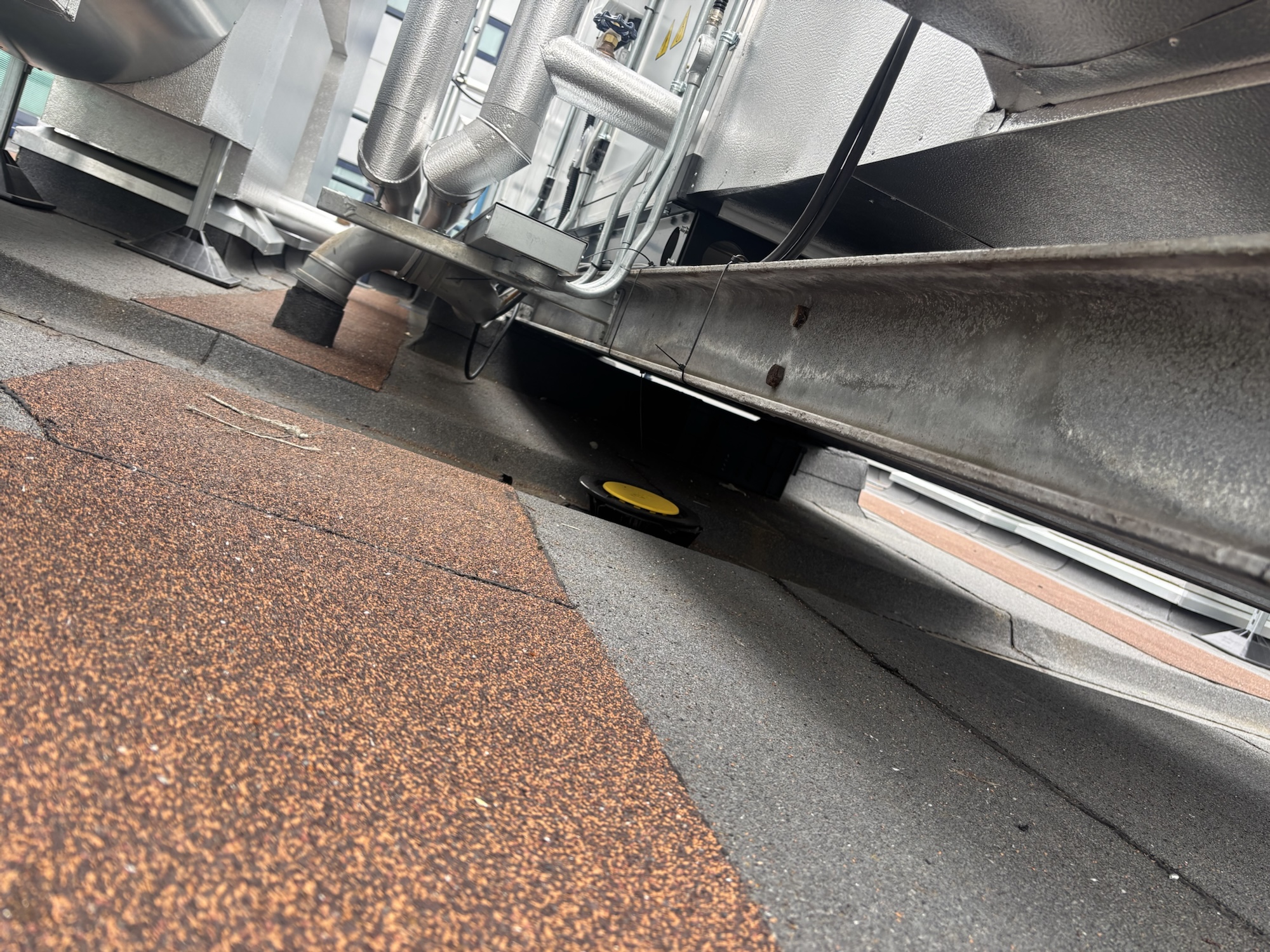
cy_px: 476
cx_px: 635
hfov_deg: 67.3
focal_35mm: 26
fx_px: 954
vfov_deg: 53.1
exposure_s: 1/121
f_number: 1.6
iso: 40
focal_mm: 5.96
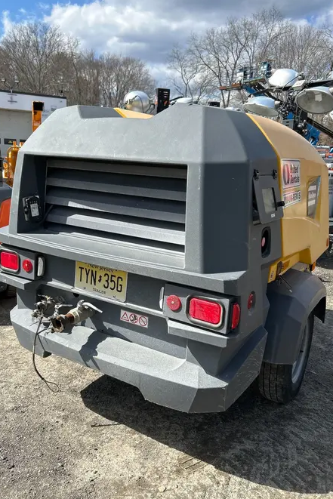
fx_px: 416
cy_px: 250
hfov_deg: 43.6
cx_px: 156
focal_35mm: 30
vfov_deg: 61.9
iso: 50
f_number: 1.5
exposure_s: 1/2994
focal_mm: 5.7
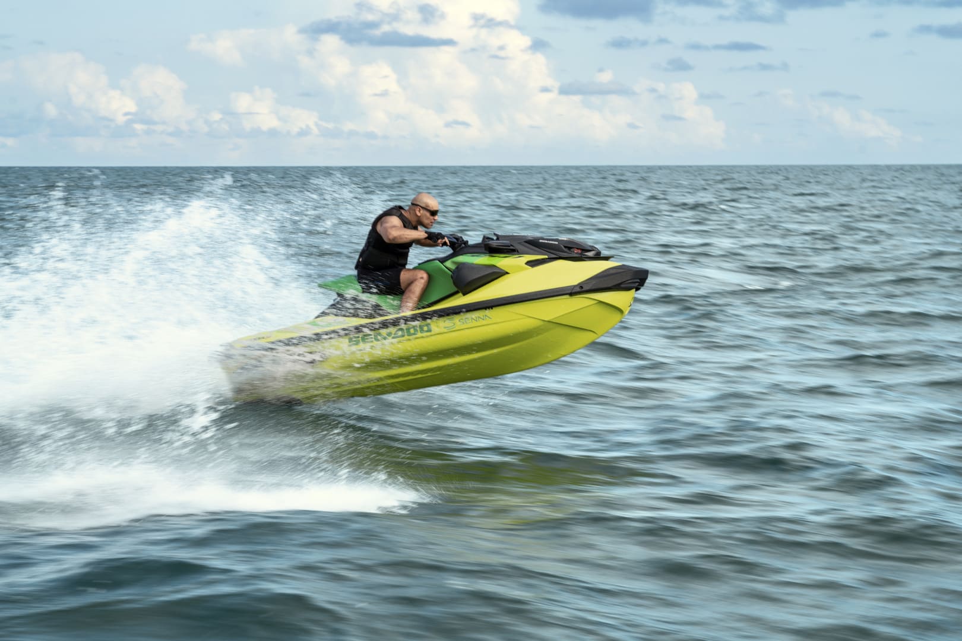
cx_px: 481
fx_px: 2806
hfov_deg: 19.5
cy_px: 320
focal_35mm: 105
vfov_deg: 13.0
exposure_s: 1/125
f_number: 10
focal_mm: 105
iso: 100
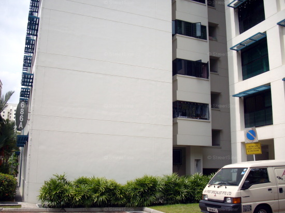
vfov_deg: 38.6
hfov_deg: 50.2
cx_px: 142
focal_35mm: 37
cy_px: 106
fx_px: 304
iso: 80
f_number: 5.6
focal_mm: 6.2
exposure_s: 1/250
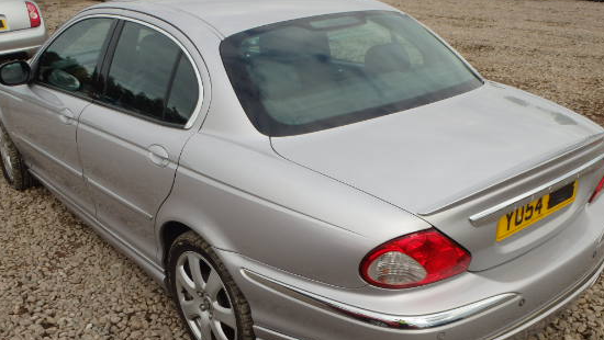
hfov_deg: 52.8
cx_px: 294
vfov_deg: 30.9
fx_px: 609
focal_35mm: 38
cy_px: 239
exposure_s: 1/640
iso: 125
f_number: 4.1
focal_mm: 5.4
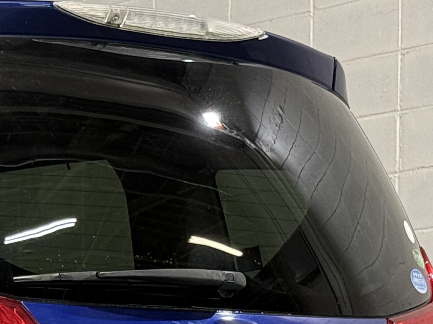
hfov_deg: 10.6
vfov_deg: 8.1
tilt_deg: +0.5
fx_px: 2251
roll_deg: +0.0
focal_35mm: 180
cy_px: 465
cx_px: -188
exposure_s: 1/60
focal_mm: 6.76
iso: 200
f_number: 1.78
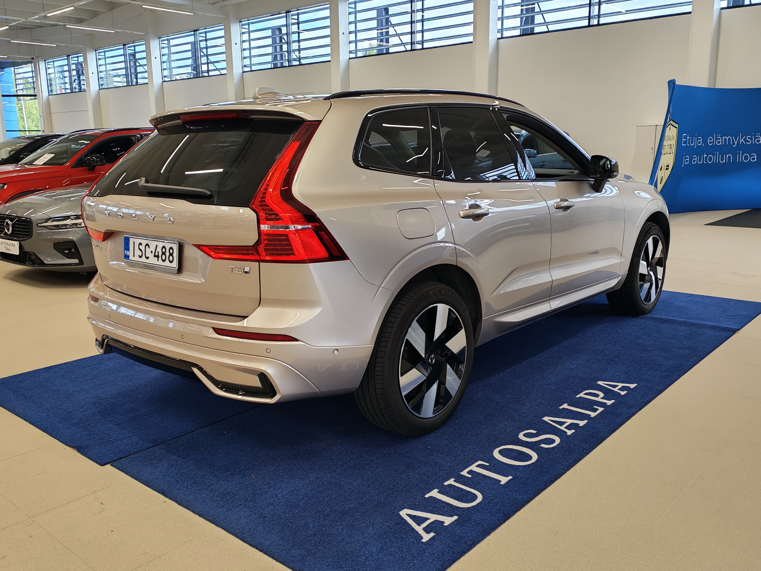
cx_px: 380
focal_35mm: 32
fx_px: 703
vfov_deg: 44.2
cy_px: 286
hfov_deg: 56.8
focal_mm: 6.12
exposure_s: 1/100
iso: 100
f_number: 1.9
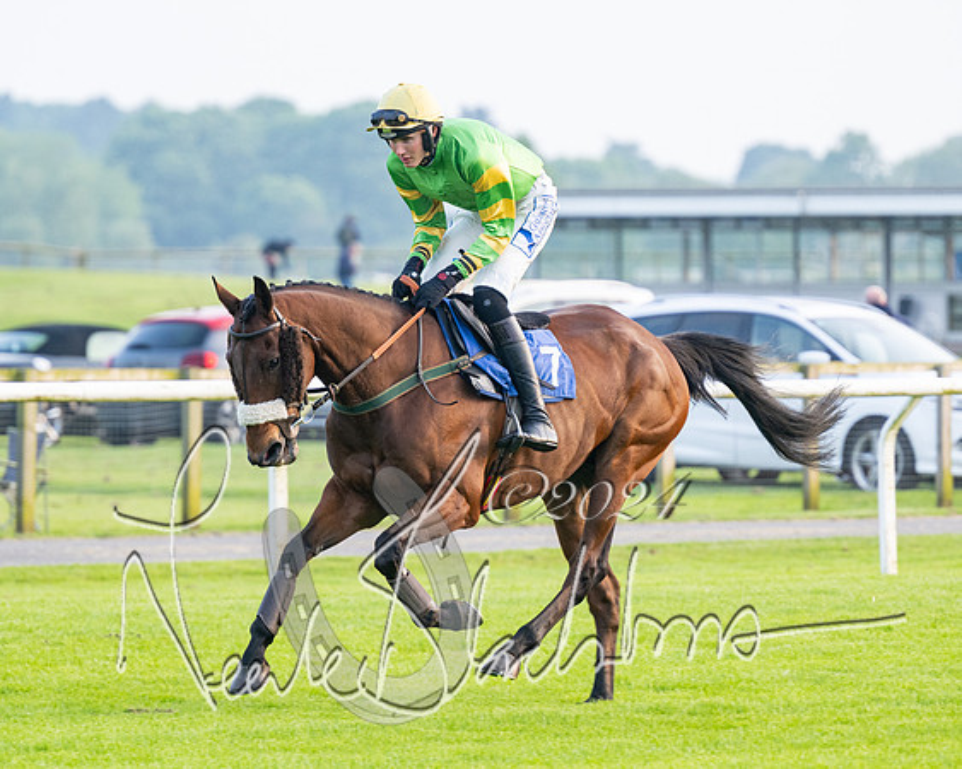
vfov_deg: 4.8
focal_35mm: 320
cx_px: 527
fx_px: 9112
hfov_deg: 6.0
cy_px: 406
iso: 400
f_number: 4
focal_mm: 210
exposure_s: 1/640
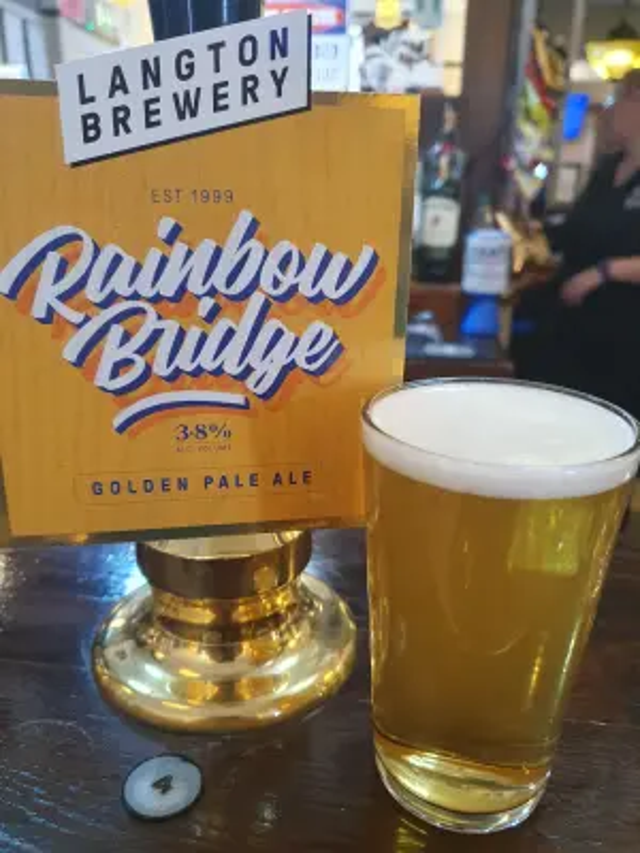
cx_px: 320
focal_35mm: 26
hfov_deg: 53.1
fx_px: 641
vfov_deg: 67.3
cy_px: 426
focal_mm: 4.32
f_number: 1.5
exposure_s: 1/50
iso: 200
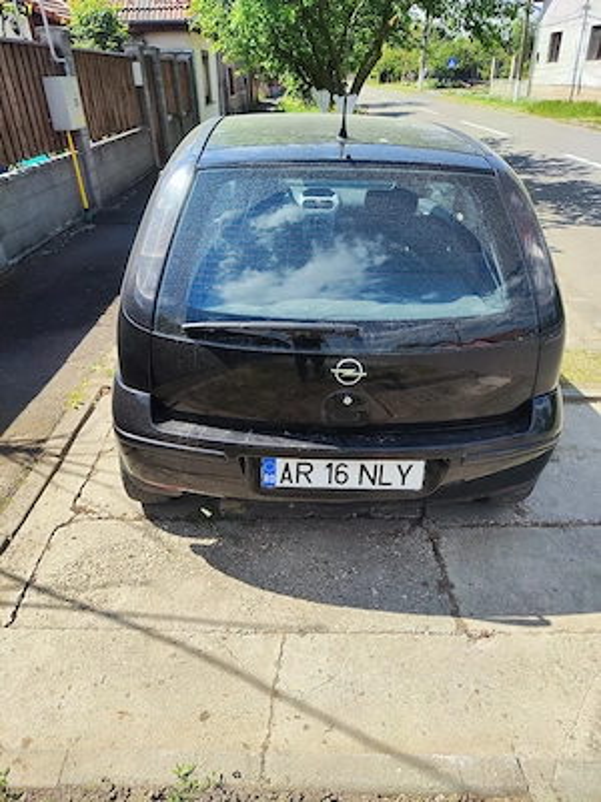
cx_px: 300
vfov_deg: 71.6
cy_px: 401
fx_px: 556
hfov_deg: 56.8
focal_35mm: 24
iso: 50
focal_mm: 5.59
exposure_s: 1/1667
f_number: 1.88
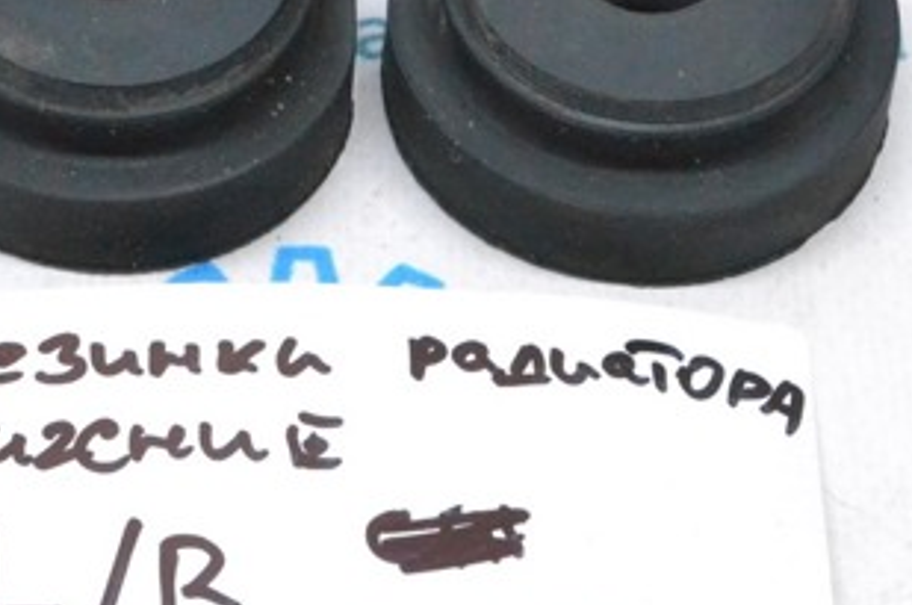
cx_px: 298
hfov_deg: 12.0
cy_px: 269
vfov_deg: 8.0
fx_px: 4326
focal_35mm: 171
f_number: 13
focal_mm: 55
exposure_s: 1/100
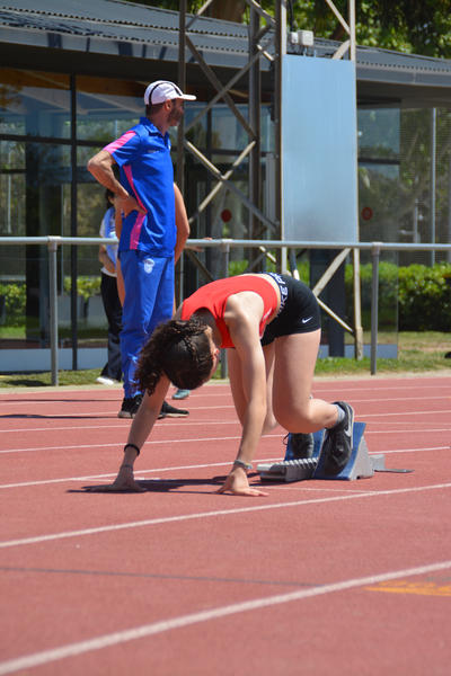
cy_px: 338
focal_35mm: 180
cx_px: 226
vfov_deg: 11.4
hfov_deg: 7.6
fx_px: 3382
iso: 400
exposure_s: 1/1600
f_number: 6
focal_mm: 120
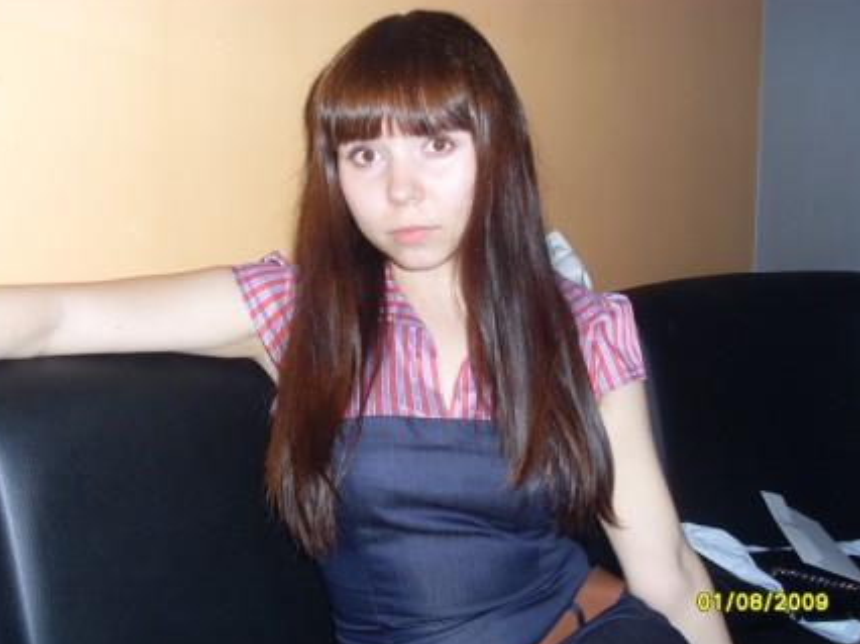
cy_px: 329
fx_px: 993
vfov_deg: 35.9
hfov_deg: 46.8
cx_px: 426
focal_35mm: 40
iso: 100
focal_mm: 6.3
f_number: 3
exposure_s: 1/45
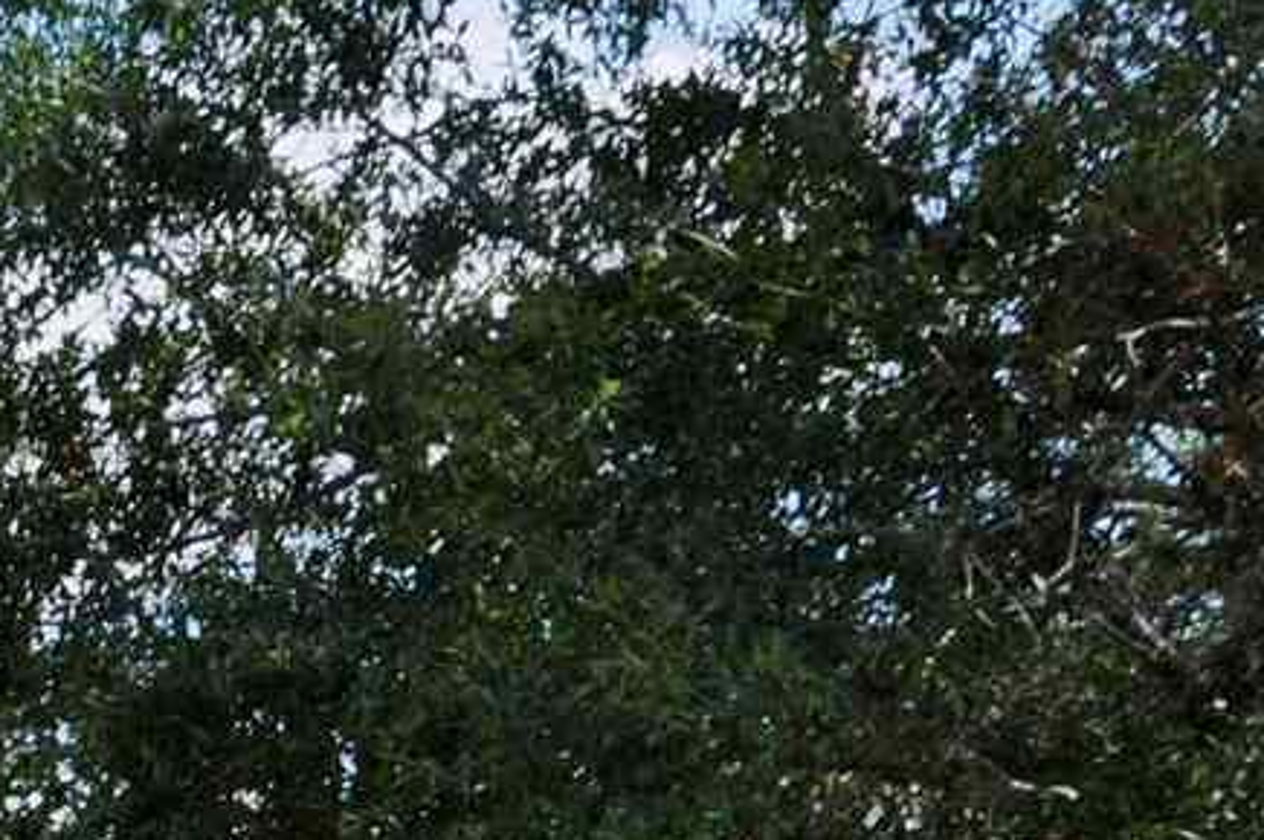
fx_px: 5929
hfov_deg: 11.6
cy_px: 1758
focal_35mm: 169
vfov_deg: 7.7
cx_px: -725
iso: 200
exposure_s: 1/200
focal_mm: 24
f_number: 10
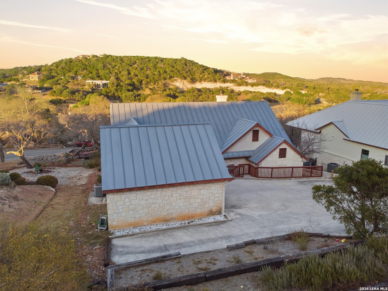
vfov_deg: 56.8
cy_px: 146
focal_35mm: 24
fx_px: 269
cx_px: 194
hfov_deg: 71.6
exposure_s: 1/619
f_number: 2.8
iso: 112
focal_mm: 4.5
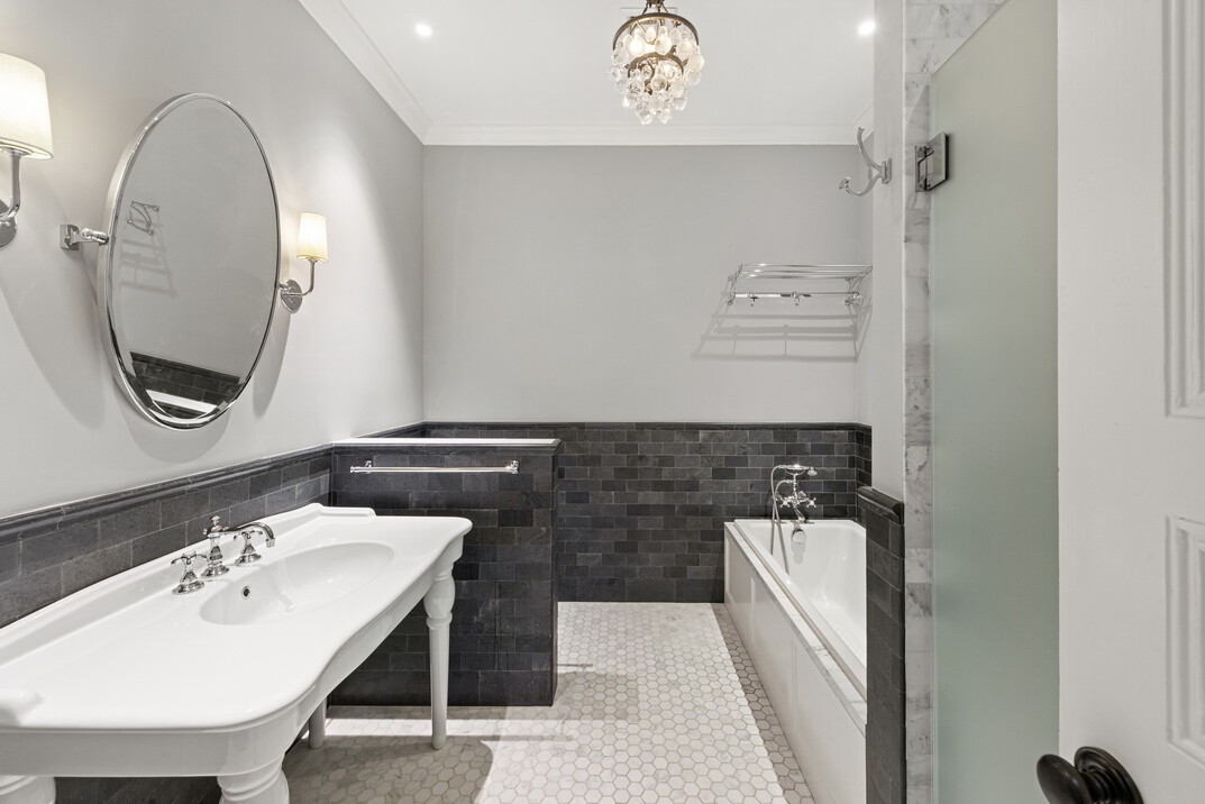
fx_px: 469
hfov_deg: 104.2
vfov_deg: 81.2
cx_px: 602
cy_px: 402
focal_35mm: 14
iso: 320
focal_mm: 14
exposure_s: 1/2.5
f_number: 10
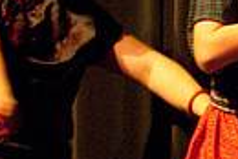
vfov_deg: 2.6
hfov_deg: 3.8
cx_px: 520
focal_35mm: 535
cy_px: -15
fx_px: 3541
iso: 1000
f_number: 2.8
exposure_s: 1/40
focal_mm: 80
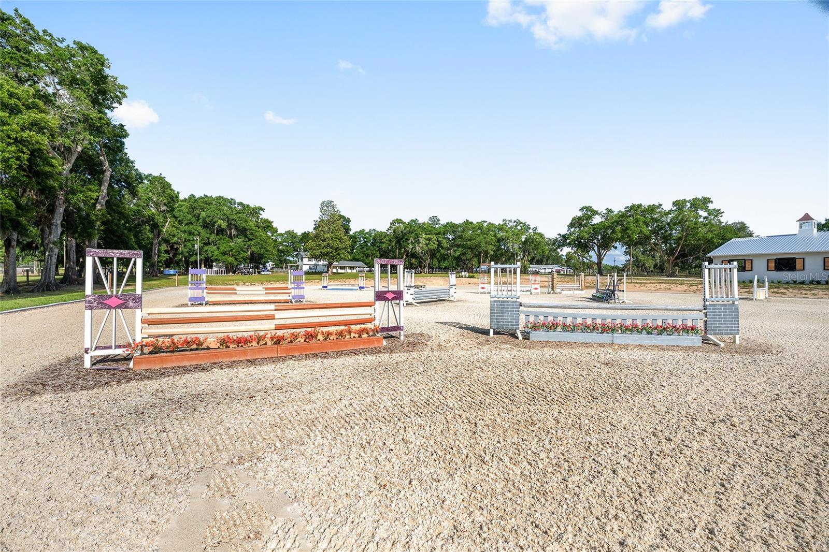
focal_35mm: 14
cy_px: 276
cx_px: 414
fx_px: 322
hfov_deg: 104.3
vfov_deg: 81.2
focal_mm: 14
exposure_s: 1/2000
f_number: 7.1
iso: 320
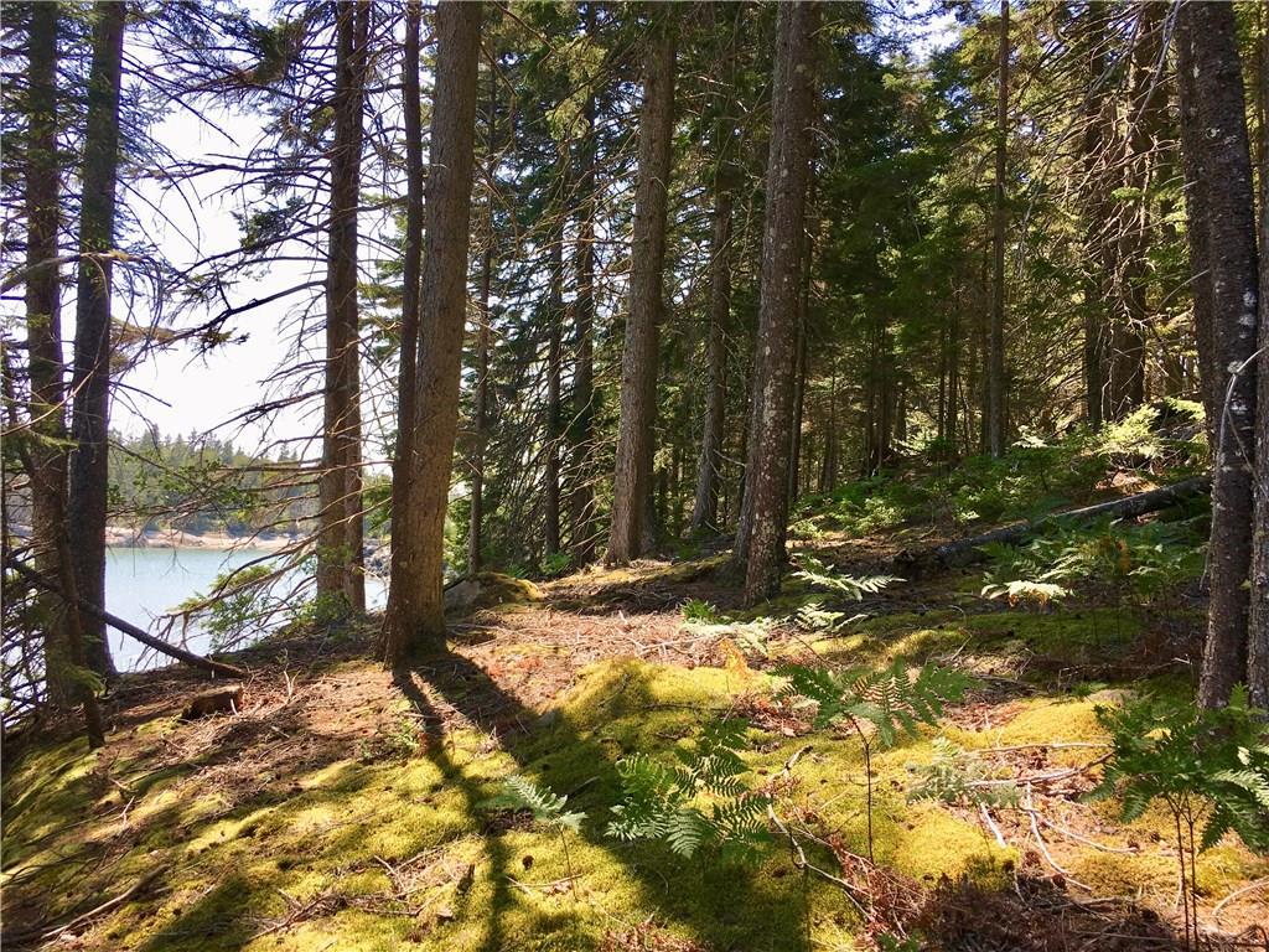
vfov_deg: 48.2
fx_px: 1063
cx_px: 634
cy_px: 476
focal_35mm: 29
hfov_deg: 61.7
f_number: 2.2
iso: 25
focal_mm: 4.15
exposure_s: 1/490
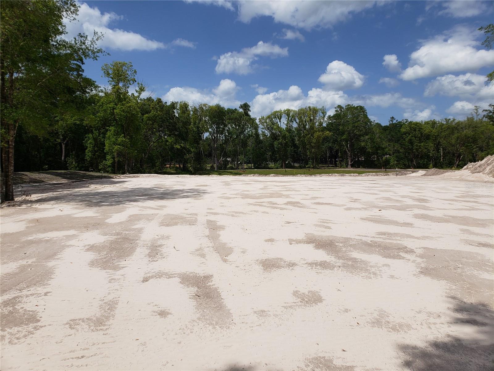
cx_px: 247
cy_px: 186
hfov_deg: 67.3
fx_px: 371
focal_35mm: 26
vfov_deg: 53.1
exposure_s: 1/3399
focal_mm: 4.3
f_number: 2.4
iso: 50
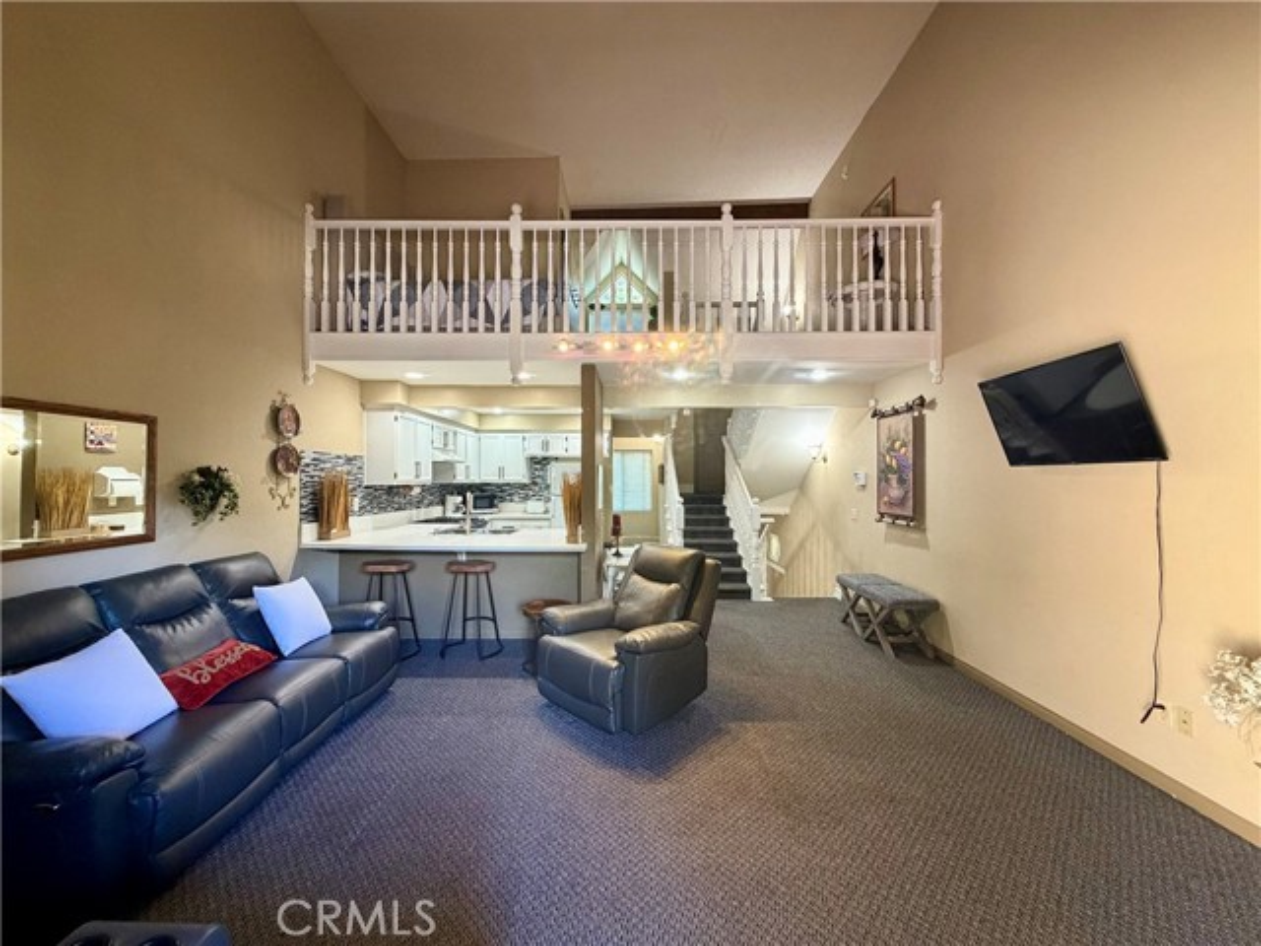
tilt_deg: +0.8
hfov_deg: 102.1
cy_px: 473
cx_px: 630
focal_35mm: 14
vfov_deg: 85.7
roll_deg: -0.4
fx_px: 510
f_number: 2.2
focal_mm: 2.22
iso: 320
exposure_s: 1/60
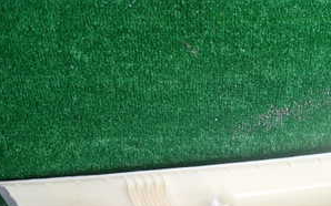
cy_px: 177
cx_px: 291
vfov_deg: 20.0
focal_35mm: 64
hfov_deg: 30.7
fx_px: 577
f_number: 2.3
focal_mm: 5.4
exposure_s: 1/125
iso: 160
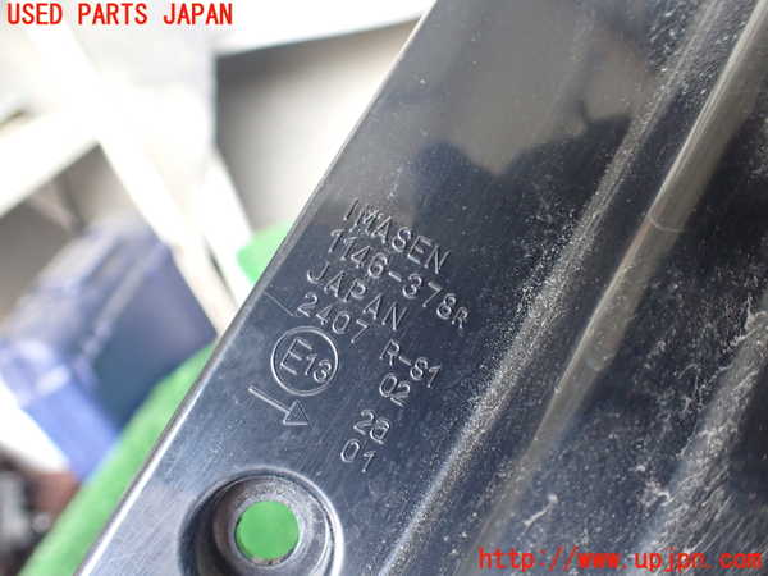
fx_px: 666
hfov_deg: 60.0
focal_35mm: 30
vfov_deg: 46.8
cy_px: 288
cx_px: 384
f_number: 2.3
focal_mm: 5.4
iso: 800
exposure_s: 1/100
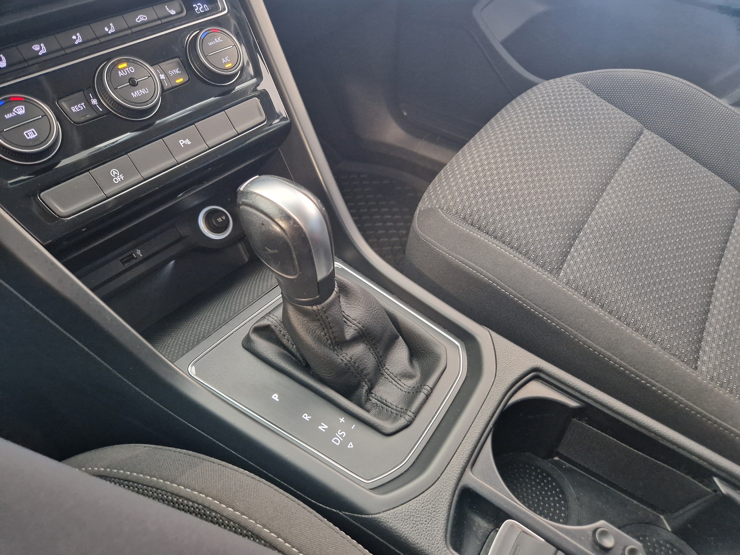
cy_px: 278
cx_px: 370
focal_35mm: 23
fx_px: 492
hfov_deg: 73.9
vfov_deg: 58.9
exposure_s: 1/50
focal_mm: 5.4
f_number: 1.8
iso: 640
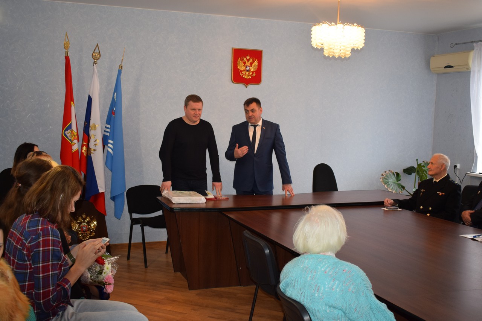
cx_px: 241
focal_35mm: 40
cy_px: 160
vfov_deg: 33.0
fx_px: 542
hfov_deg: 47.9
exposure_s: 1/80
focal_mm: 27
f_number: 4.5
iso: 800
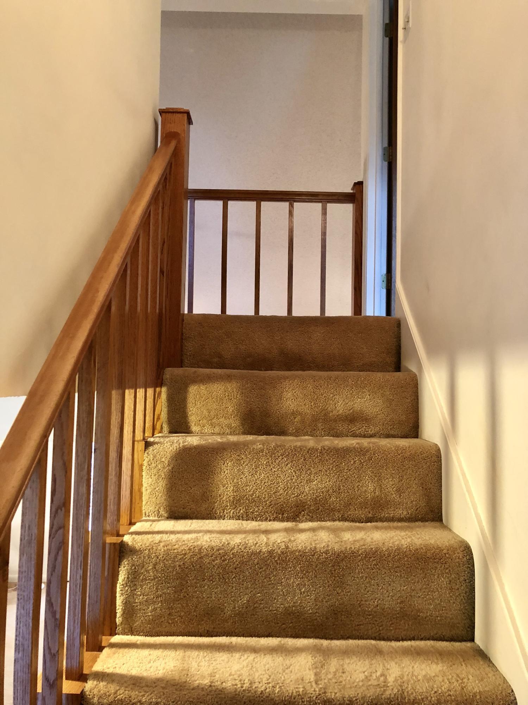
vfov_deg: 61.7
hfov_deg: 48.2
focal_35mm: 29
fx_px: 590
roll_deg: -1.7
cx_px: 264
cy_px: 352
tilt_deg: +2.9
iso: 100
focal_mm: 3.99
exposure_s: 1/13
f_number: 1.8
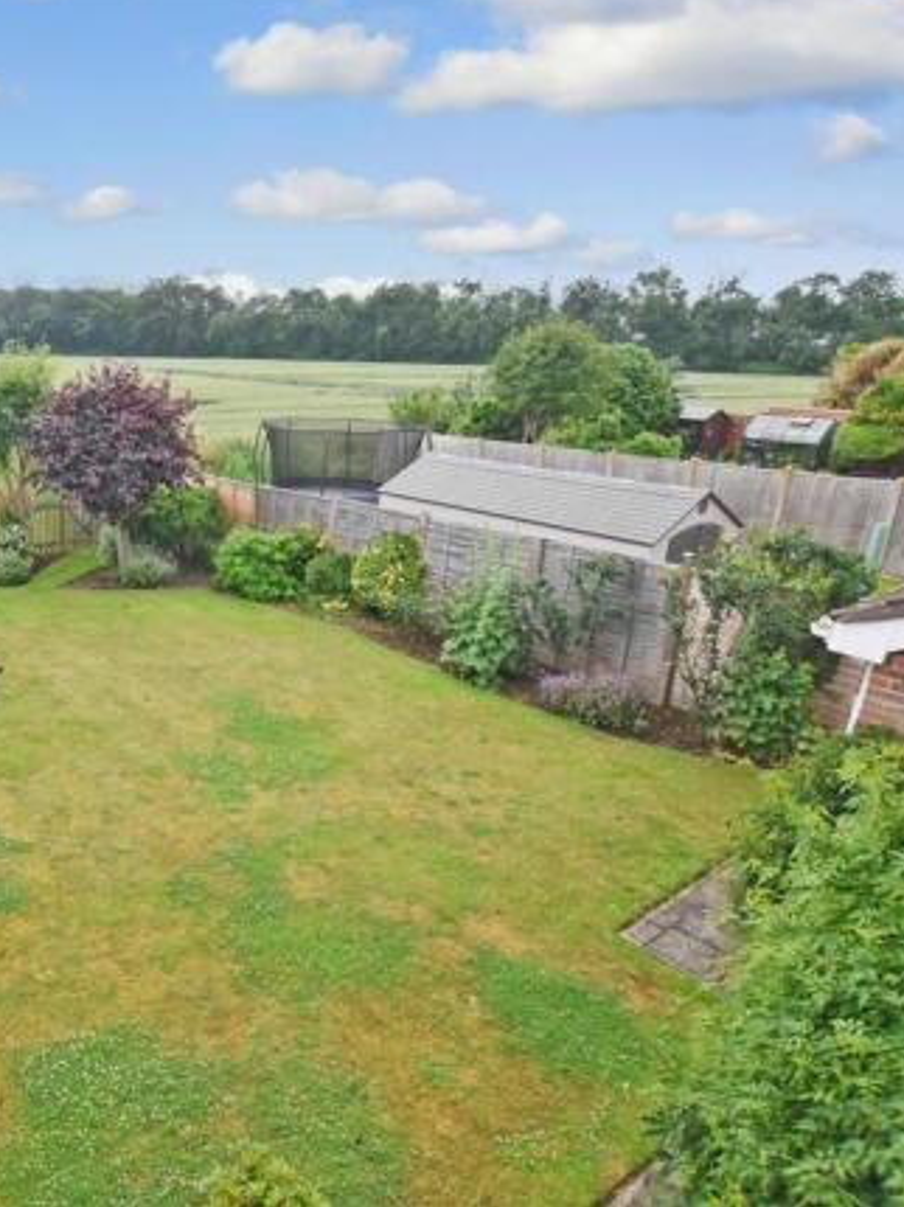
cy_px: 596
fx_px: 767
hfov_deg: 53.6
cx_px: 95
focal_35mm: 22
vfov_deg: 76.4
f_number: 9
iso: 500
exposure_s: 1/200
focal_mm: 10
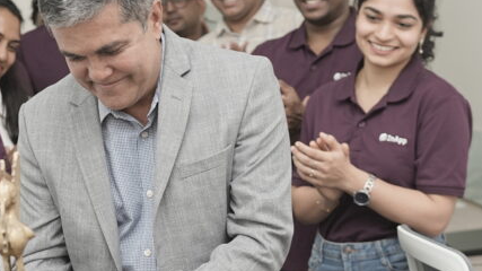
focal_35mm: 88
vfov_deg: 13.7
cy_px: 183
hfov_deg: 24.1
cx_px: 165
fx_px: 1124
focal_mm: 35
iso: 400
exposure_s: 1/250
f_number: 2.8
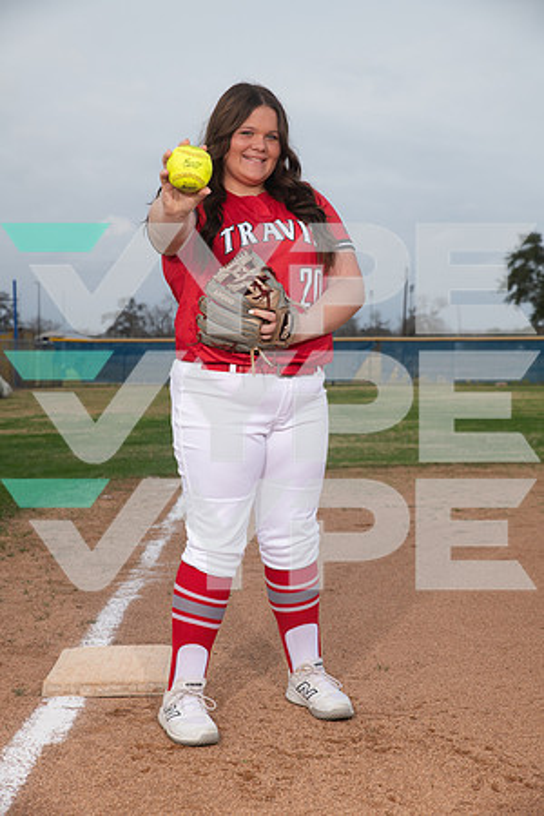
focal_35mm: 58
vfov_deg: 34.5
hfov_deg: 23.4
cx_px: 272
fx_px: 1315
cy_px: 408
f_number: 6.3
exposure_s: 1/400
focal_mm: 58
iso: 200
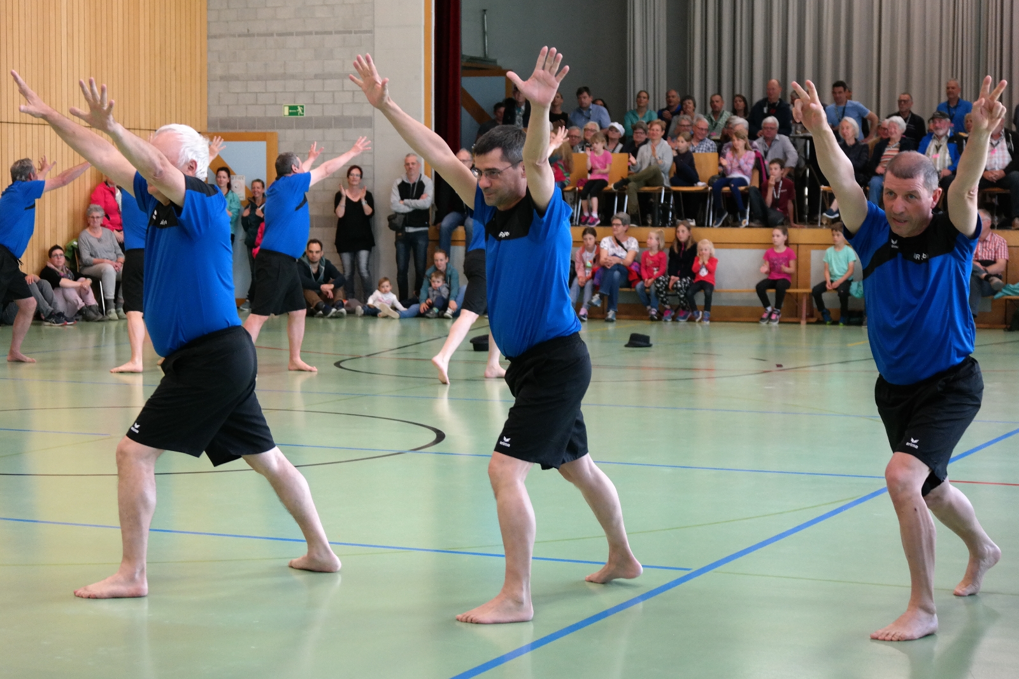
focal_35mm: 77
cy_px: 340
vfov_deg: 17.7
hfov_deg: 26.3
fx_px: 2179
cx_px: 510
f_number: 4
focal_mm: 50
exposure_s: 1/80
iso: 1600
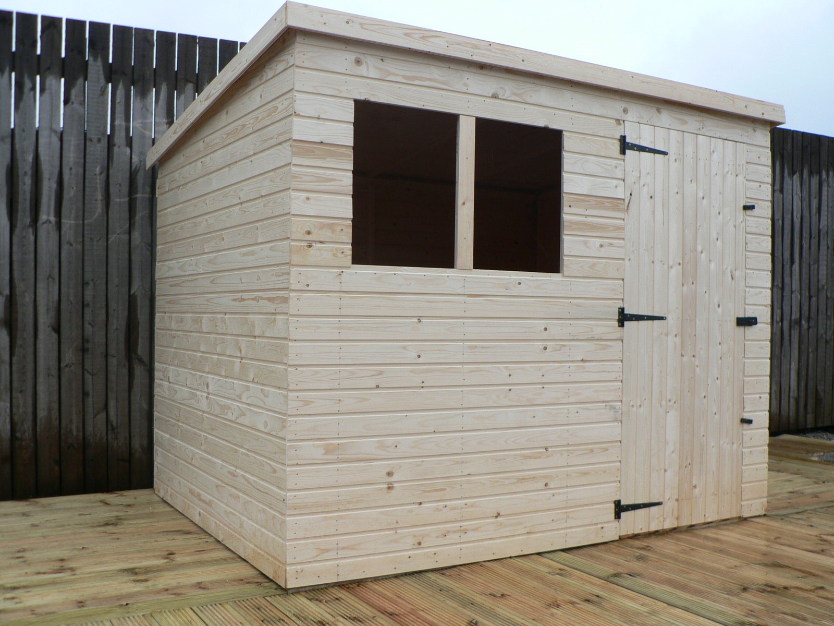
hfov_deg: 51.4
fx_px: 867
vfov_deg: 39.7
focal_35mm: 36
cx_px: 417
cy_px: 313
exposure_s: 1/80
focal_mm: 6
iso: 80
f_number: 3.2
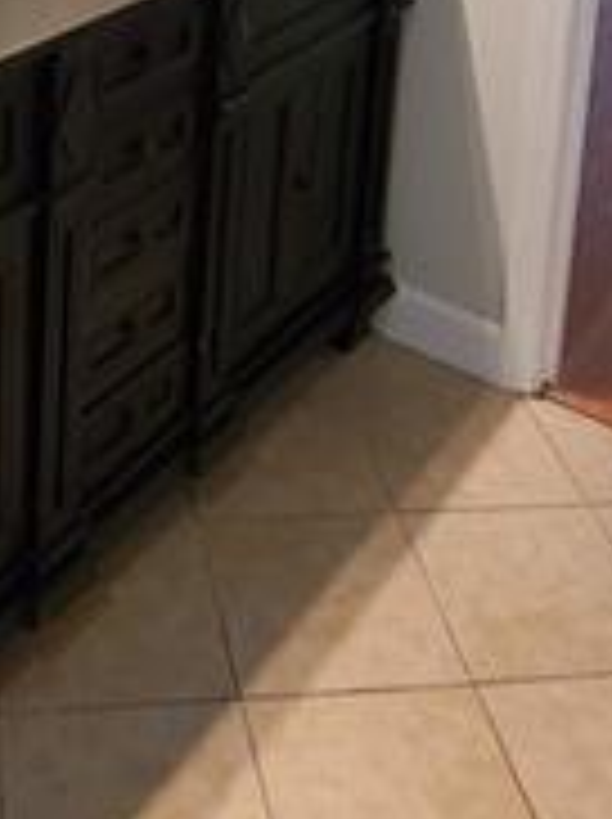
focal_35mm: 55
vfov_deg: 29.7
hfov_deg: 26.1
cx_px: 140
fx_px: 1300
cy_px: -176
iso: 500
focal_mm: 1.8
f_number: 2.2
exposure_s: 1/59
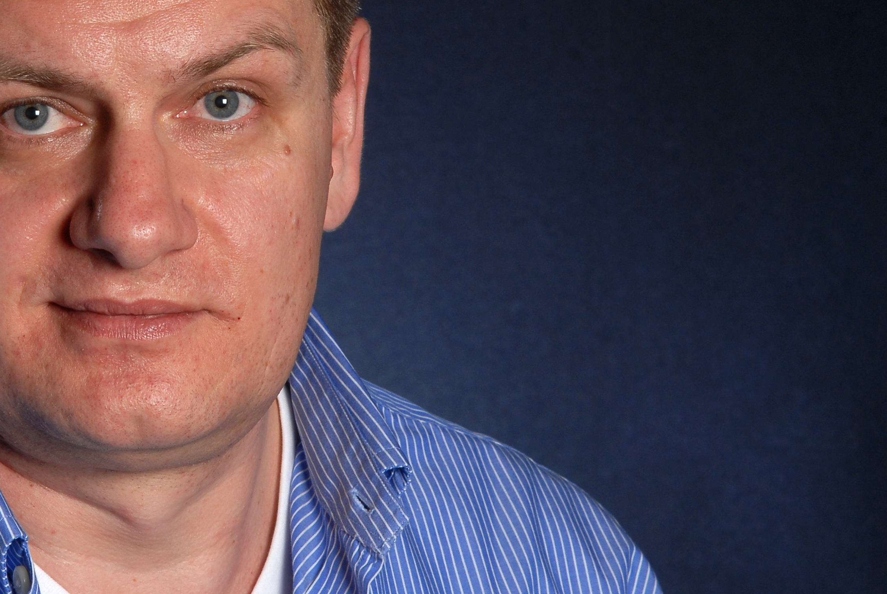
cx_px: 132
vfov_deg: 3.9
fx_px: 8681
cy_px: 177
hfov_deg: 5.8
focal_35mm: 352
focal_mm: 135
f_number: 11
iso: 160
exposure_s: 1/125
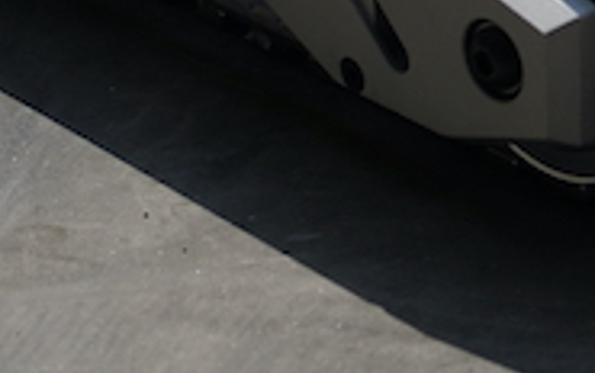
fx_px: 3132
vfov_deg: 6.7
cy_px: -159
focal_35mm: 193
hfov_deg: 10.7
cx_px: 708
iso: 100
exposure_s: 1/1600
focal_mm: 35
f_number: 4.5
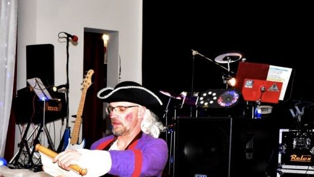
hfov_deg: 29.7
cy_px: 196
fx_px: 566
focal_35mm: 68
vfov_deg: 17.2
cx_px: 30
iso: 3200
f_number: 10
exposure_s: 1/60
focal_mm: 22
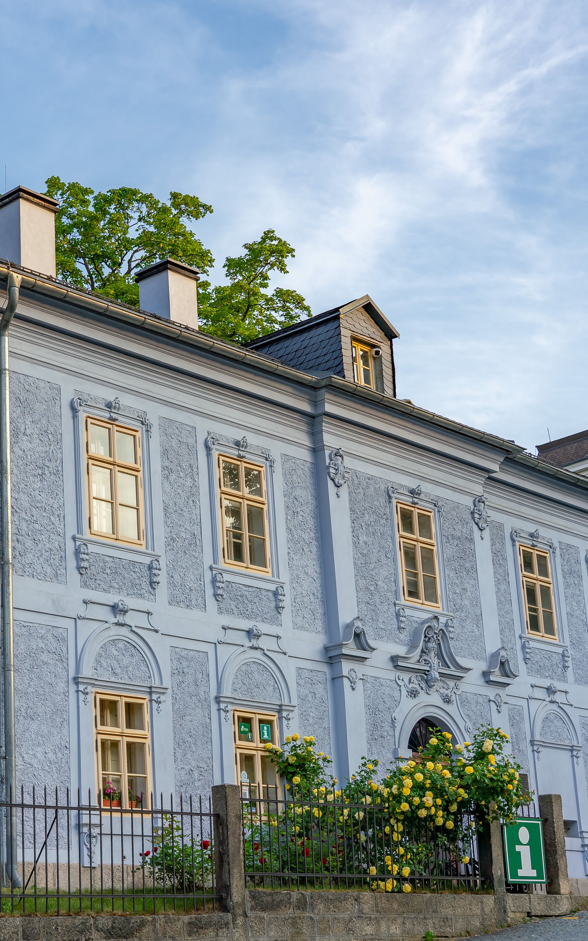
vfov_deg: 34.4
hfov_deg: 21.7
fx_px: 1513
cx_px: 119
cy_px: 567
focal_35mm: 59
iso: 100
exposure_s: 1/160
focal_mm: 30
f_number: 5
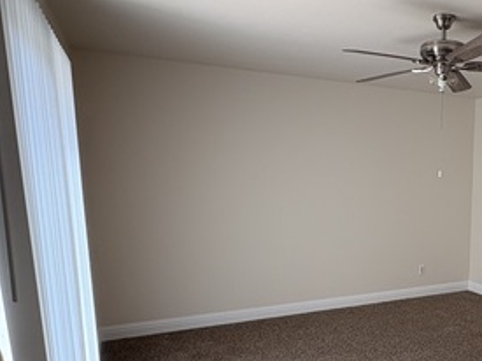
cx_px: 420
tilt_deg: -9.6
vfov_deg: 41.0
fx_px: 473
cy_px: 254
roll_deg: -1.1
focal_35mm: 34
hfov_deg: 49.1
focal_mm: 2.22
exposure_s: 1/99
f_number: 2.2
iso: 64
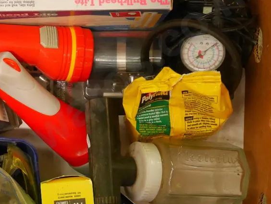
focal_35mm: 94
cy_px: 125
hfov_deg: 20.7
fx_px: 736
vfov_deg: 15.7
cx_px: 62
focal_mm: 26
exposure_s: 1/50
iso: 3200
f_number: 5.3
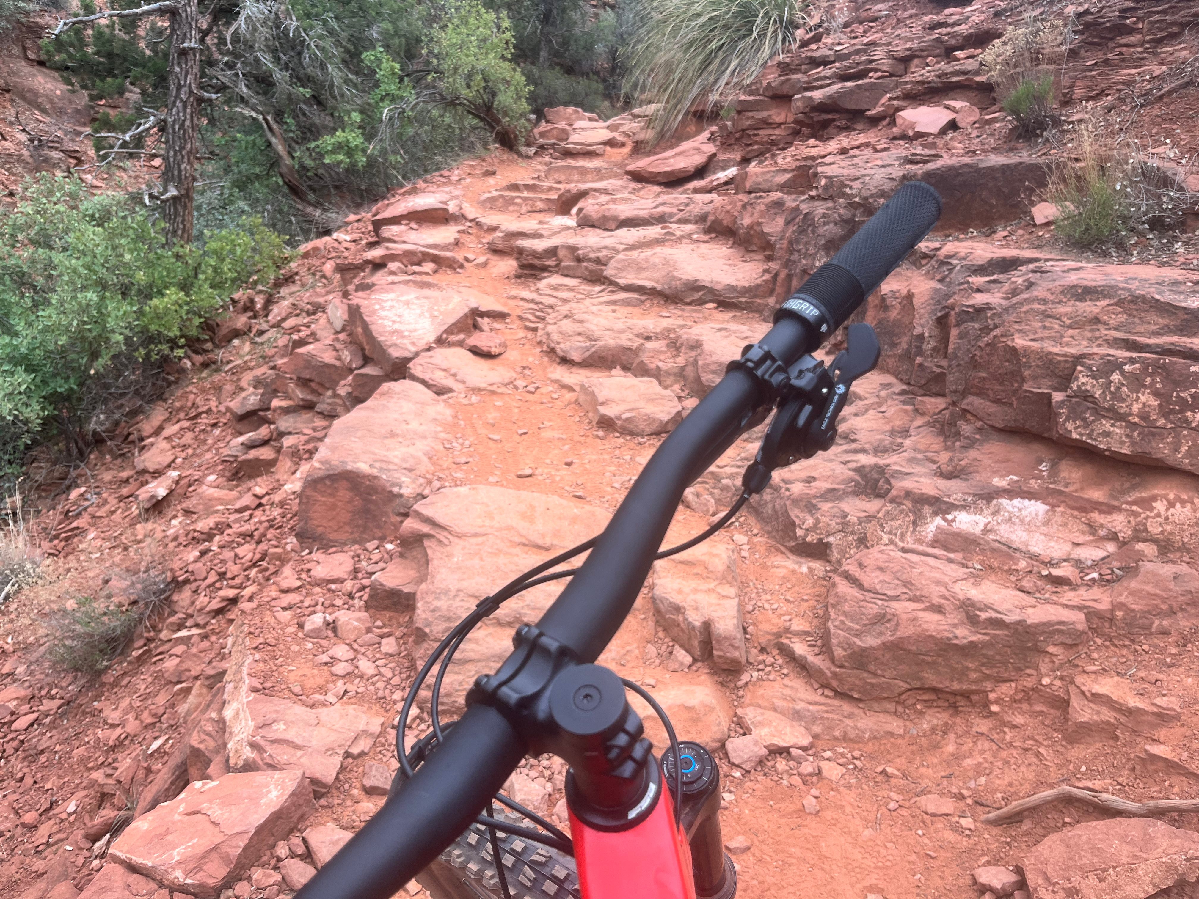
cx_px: 600
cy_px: 450
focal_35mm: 26
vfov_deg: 53.1
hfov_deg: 67.3
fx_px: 901
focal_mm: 5.1
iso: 50
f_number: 1.6
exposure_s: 1/457
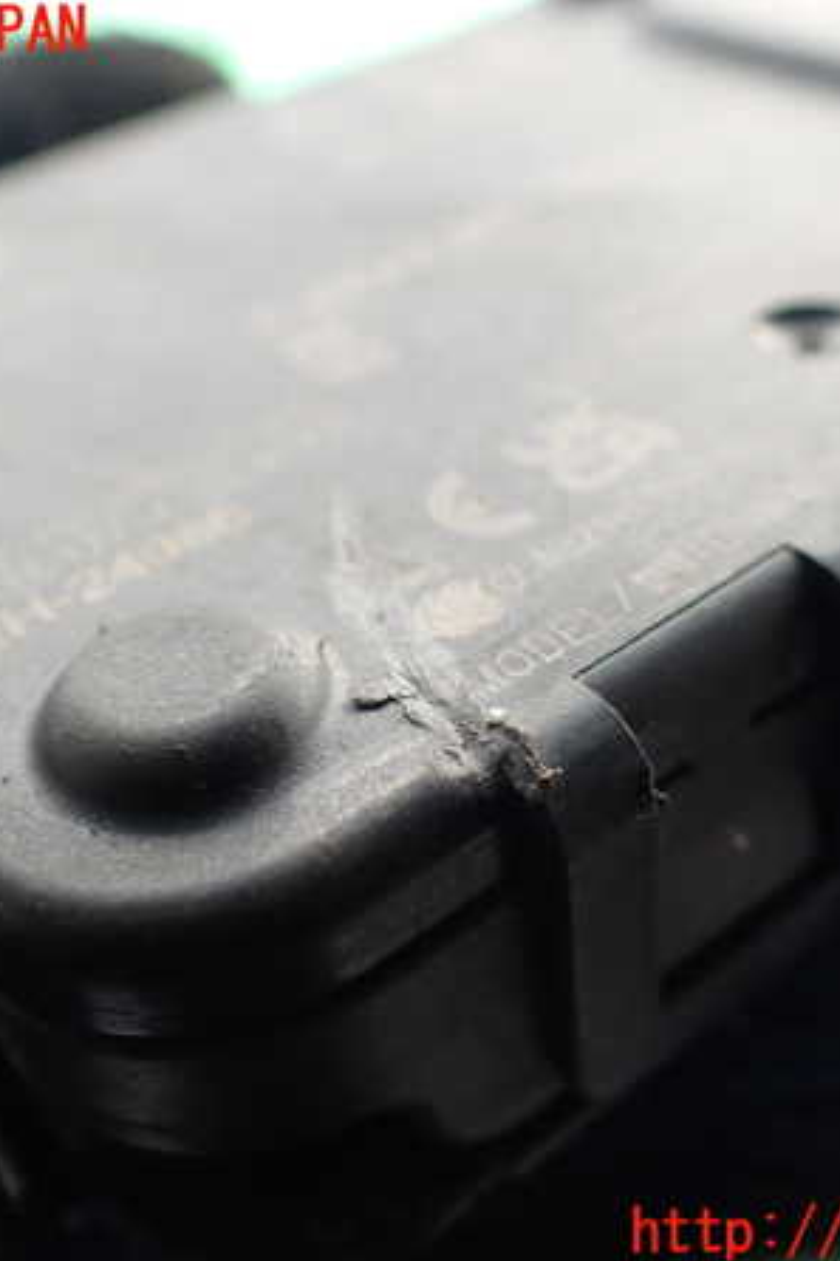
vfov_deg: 46.4
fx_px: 1471
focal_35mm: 42
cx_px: 421
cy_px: 633
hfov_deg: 31.9
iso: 125
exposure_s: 1/125
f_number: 2.3
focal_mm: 5.4
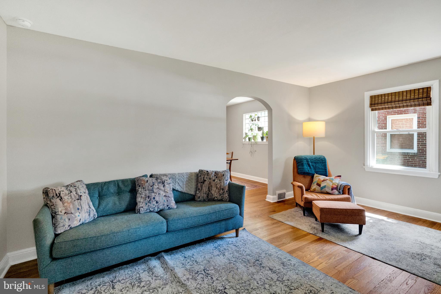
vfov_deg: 73.8
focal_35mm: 16
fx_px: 196
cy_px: 147
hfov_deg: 96.7
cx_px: 220
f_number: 8
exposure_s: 1/60
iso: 2500
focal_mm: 16
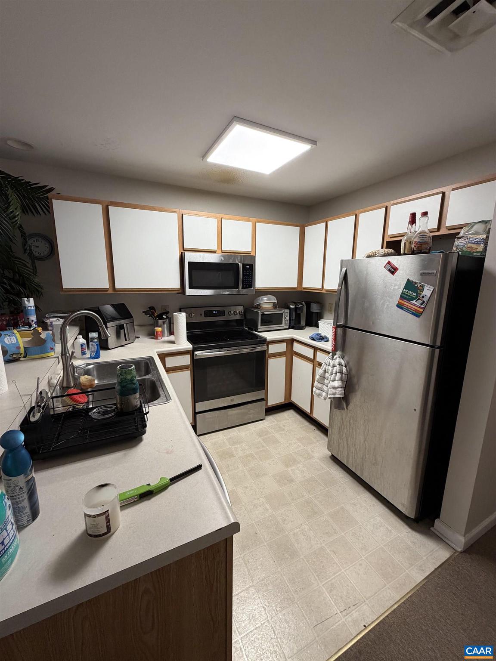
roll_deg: -0.4
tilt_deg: -11.4
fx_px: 267
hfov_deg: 85.7
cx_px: 248
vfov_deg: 102.1
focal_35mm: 14
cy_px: 330
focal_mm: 2.22
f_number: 2.2
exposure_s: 1/120
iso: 250
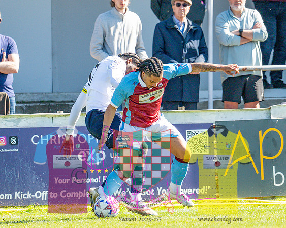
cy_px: 83
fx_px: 8369
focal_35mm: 989
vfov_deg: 1.6
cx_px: 113
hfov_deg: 2.0
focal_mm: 400
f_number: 4.5
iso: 400
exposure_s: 1/1250
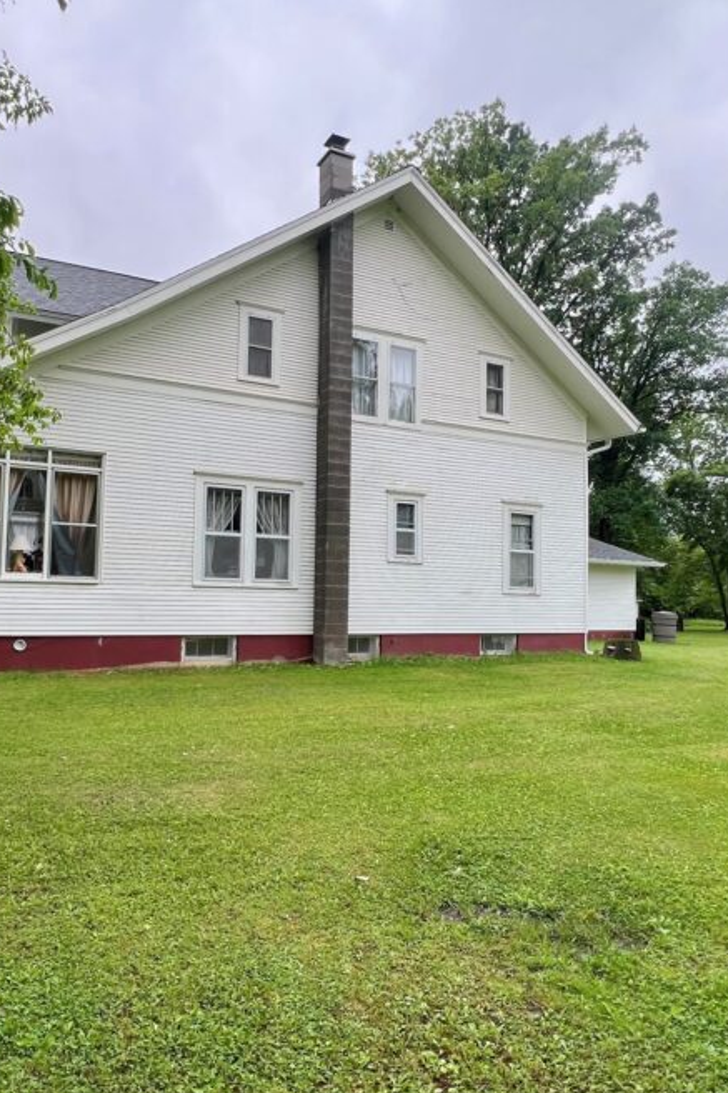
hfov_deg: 56.9
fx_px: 668
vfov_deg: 78.6
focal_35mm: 22
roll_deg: -1.5
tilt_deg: +2.9
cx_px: 307
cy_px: 555
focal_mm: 1.57
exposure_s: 1/193
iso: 32
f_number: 1.8
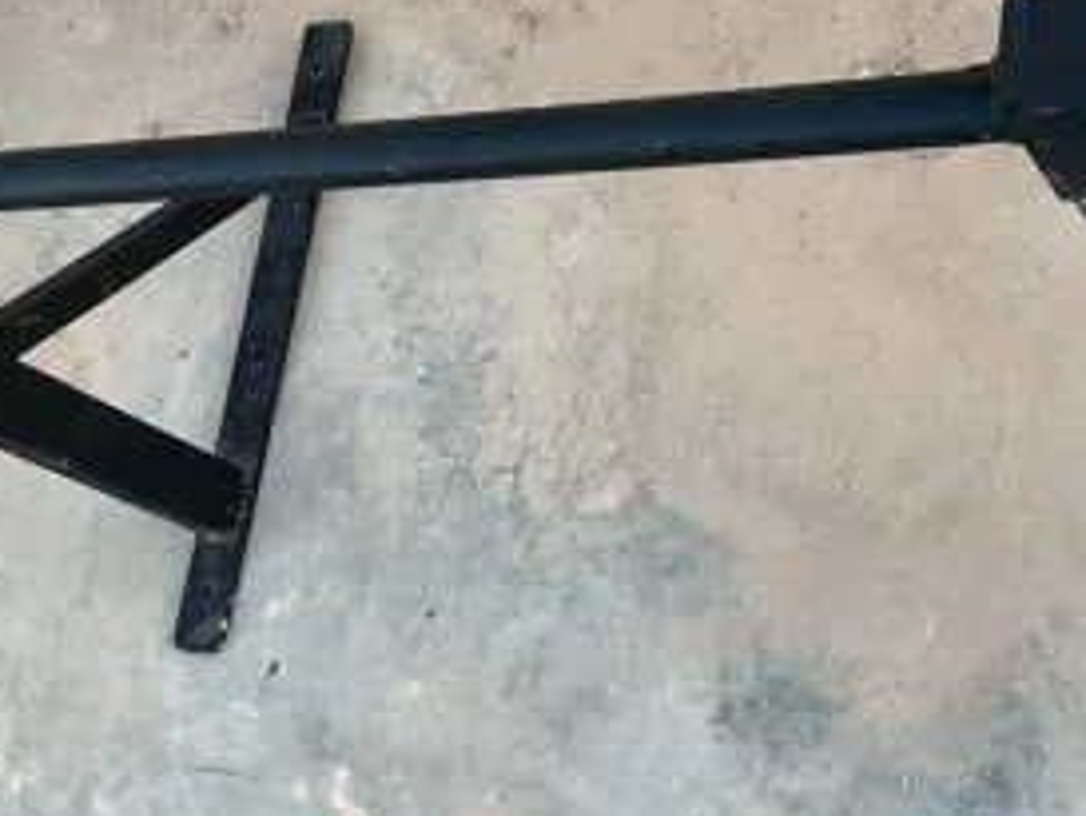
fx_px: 2134
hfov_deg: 28.5
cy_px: 426
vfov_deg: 21.6
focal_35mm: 68
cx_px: 672
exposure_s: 1/120
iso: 40
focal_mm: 3
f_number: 1.8
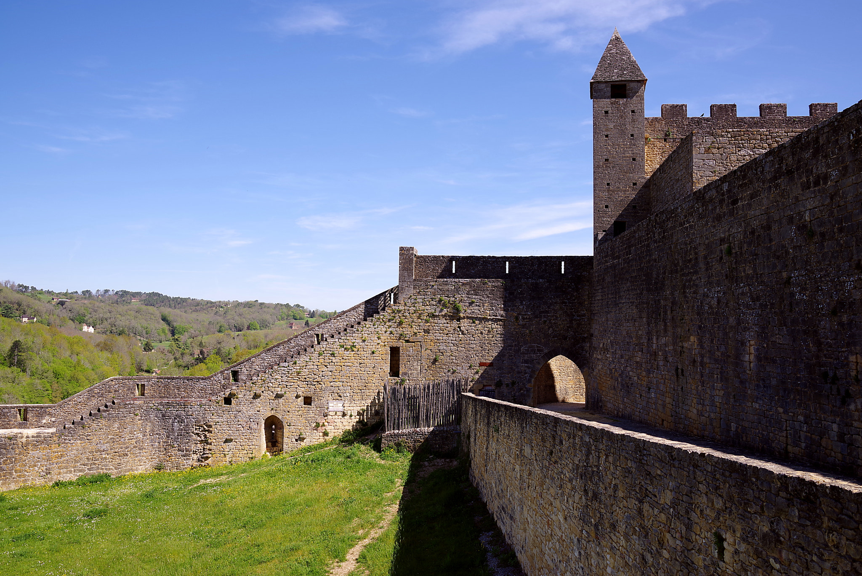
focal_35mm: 28
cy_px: 288
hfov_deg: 65.5
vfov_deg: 46.4
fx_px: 671
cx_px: 431
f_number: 9
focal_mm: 28
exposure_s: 1/125
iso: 100
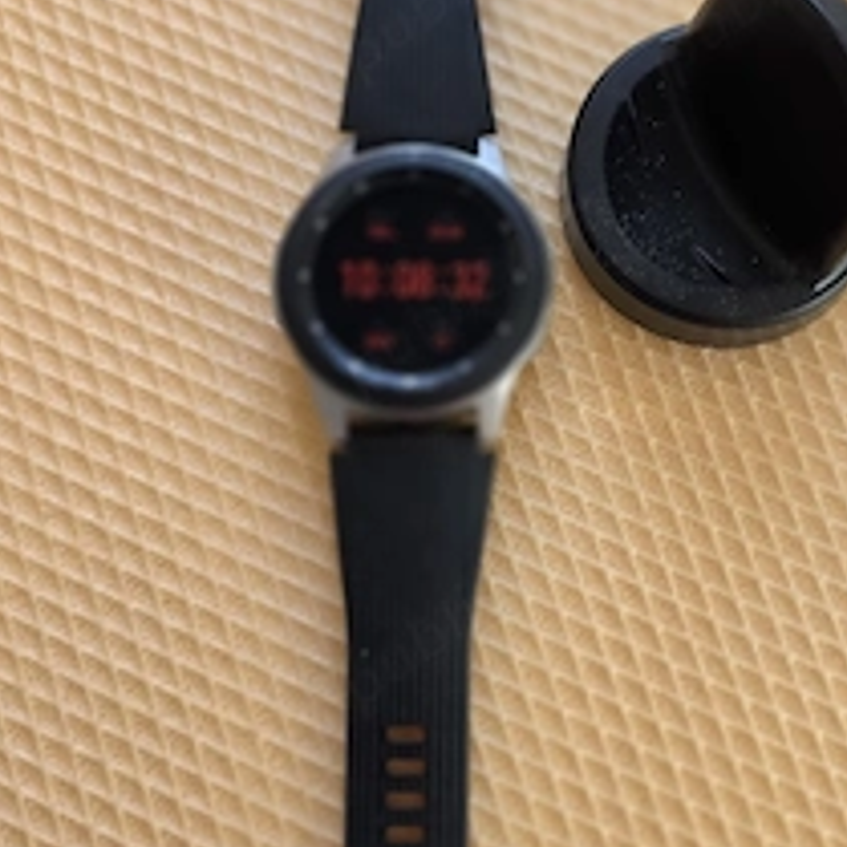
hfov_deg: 42.3
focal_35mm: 39
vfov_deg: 42.6
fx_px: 1080
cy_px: 340
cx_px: 555
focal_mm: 6.3
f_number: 1.7
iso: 100
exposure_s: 1/182
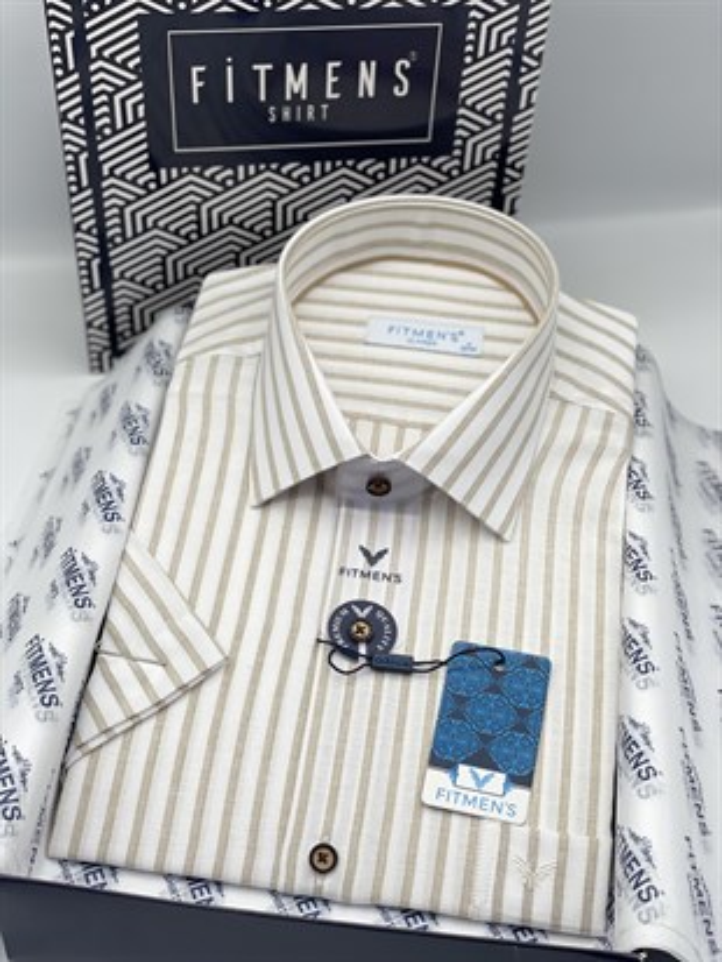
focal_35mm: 52
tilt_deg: -42.6
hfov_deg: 28.0
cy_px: 481
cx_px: 361
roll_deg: -2.5
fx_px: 1445
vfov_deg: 36.8
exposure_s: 1/268
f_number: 2
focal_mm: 6
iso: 32
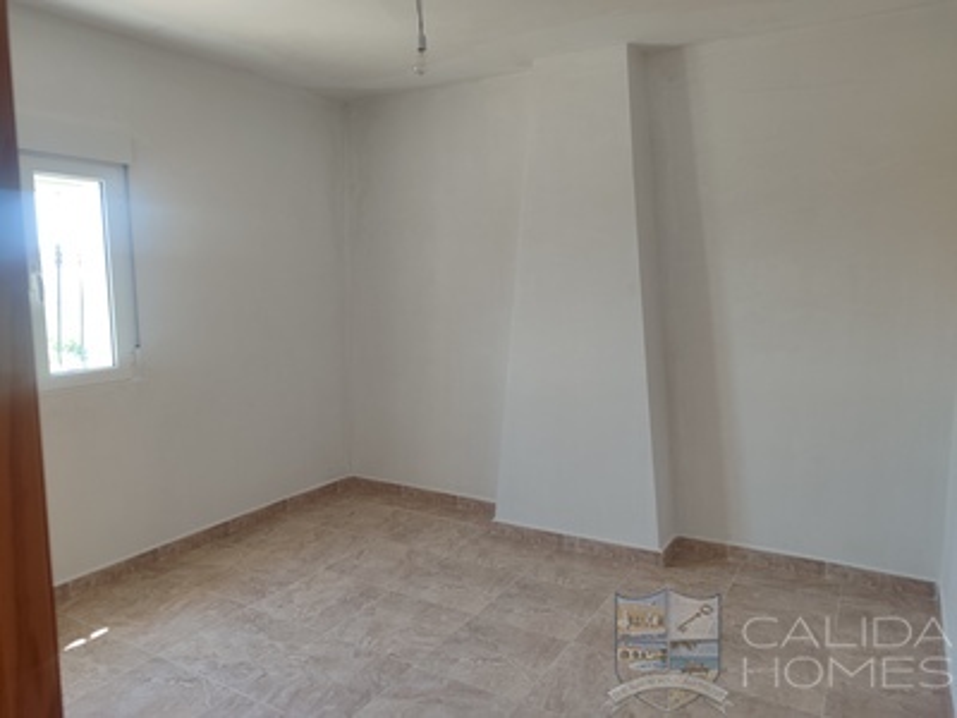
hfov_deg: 69.4
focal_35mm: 25
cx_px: 478
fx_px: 691
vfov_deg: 54.9
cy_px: 359
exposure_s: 1/50
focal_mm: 5.95
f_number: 1.89
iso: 75
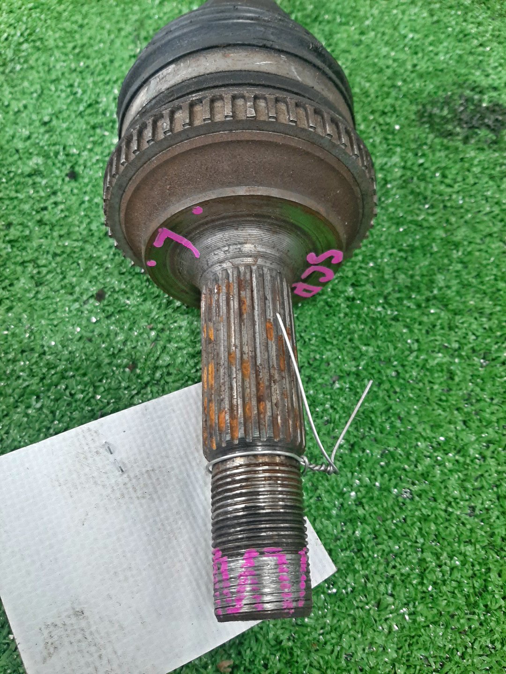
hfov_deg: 53.1
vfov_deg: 67.3
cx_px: 253
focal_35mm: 26
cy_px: 337
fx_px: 507
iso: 173
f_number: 1.7
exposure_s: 1/25
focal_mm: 3.93
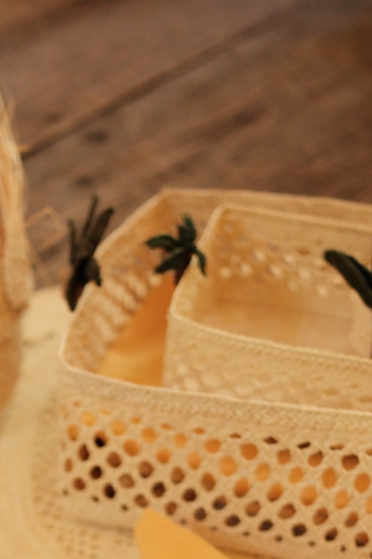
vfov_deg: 13.1
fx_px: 2341
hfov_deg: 9.1
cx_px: 95
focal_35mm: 151
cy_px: 730
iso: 1250
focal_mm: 35
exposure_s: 1/640
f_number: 1.7
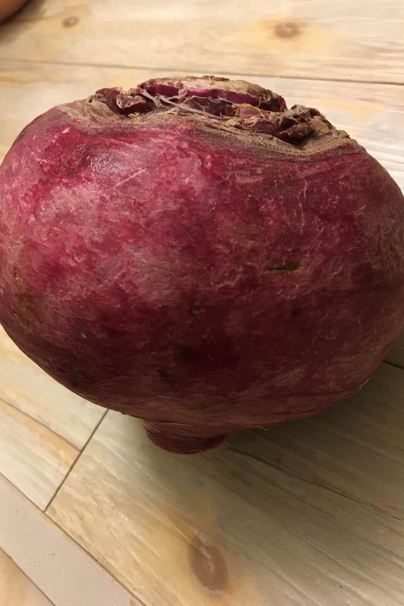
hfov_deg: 42.3
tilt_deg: -51.4
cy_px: 299
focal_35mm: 31
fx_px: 522
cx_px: 216
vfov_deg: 60.3
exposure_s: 1/15
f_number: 2.2
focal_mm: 4.15
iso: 250
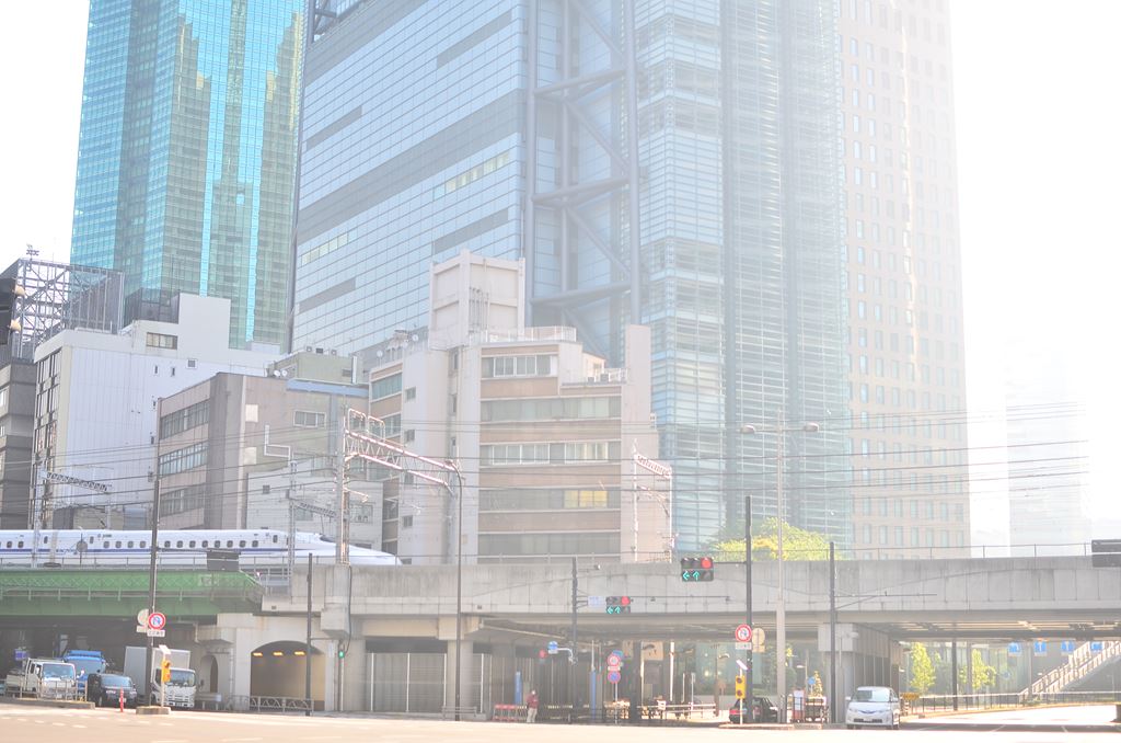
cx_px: 560
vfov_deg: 25.6
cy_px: 372
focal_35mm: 52
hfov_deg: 37.9
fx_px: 1631
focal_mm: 35
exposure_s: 1/160
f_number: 2.5
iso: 100
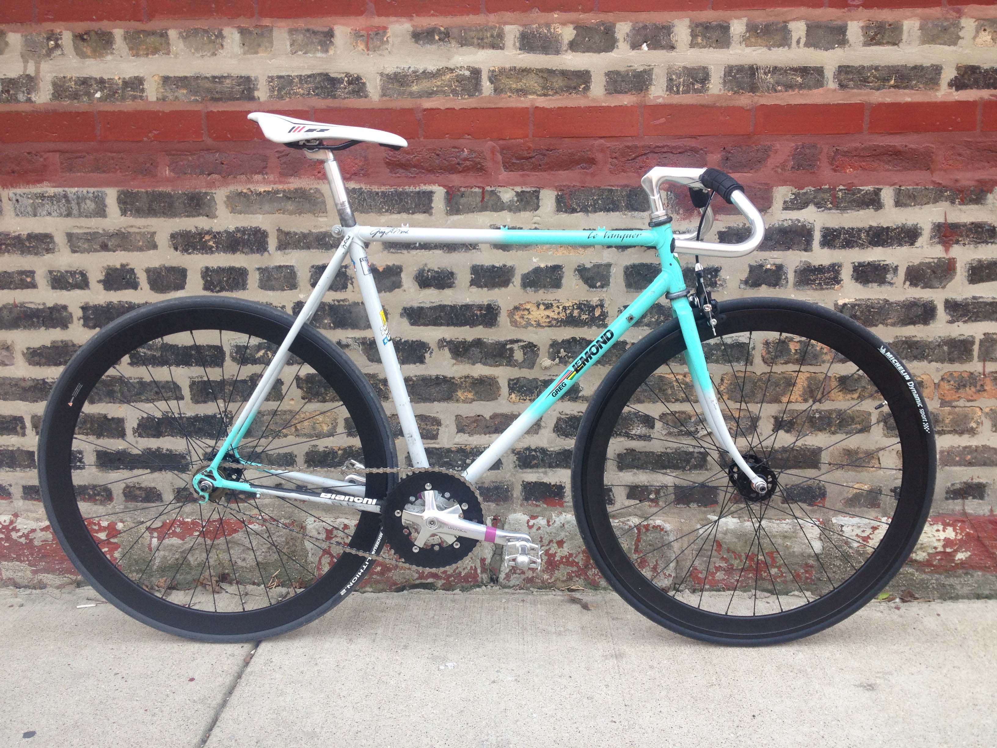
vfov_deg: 40.7
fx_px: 1008
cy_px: 374
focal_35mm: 35
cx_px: 498
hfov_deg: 52.6
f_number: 2.4
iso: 50
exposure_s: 1/169
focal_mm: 4.28
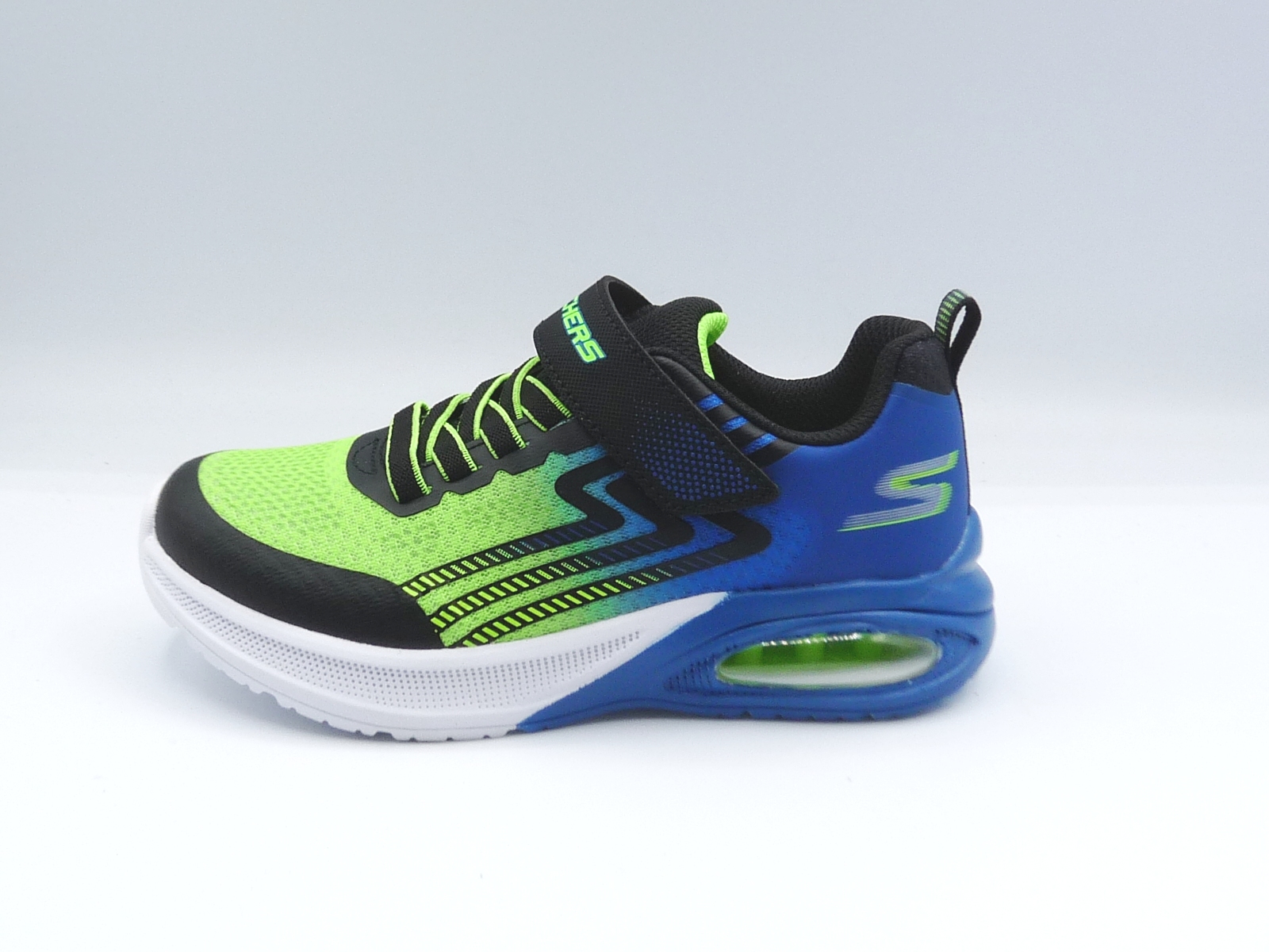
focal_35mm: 50
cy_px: 476
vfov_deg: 29.1
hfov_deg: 38.2
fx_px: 1833
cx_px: 634
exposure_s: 1/200
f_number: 4.5
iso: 100
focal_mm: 4.9
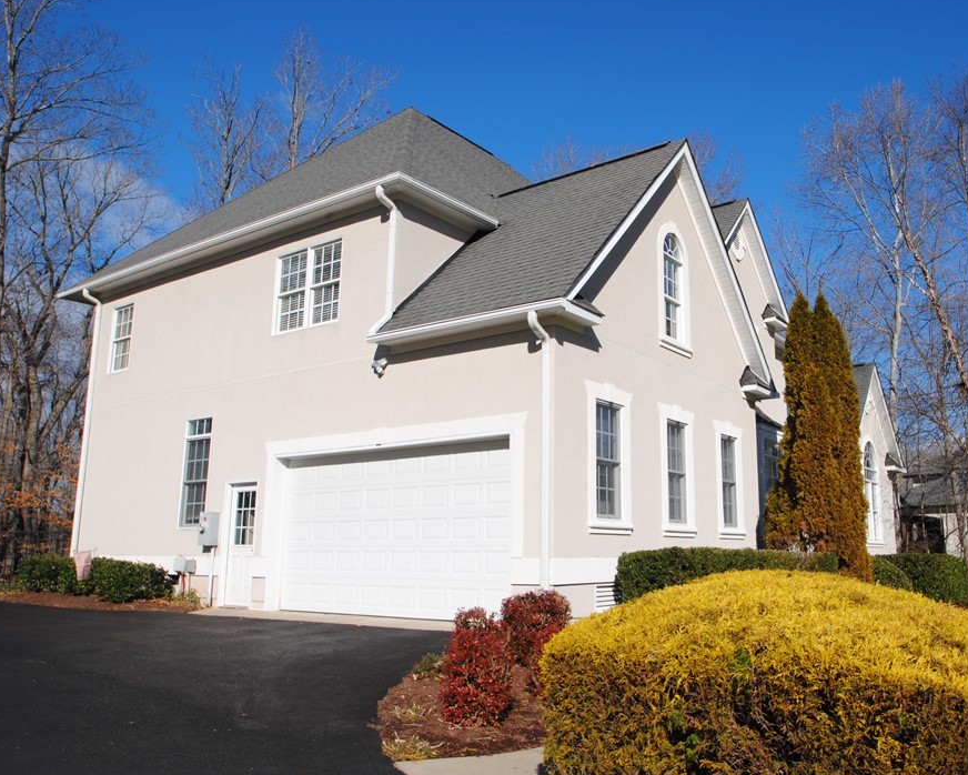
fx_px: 802
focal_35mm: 28
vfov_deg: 51.5
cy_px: 386
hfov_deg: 61.6
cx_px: 588
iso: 100
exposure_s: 1/320
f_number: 9
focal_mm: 16
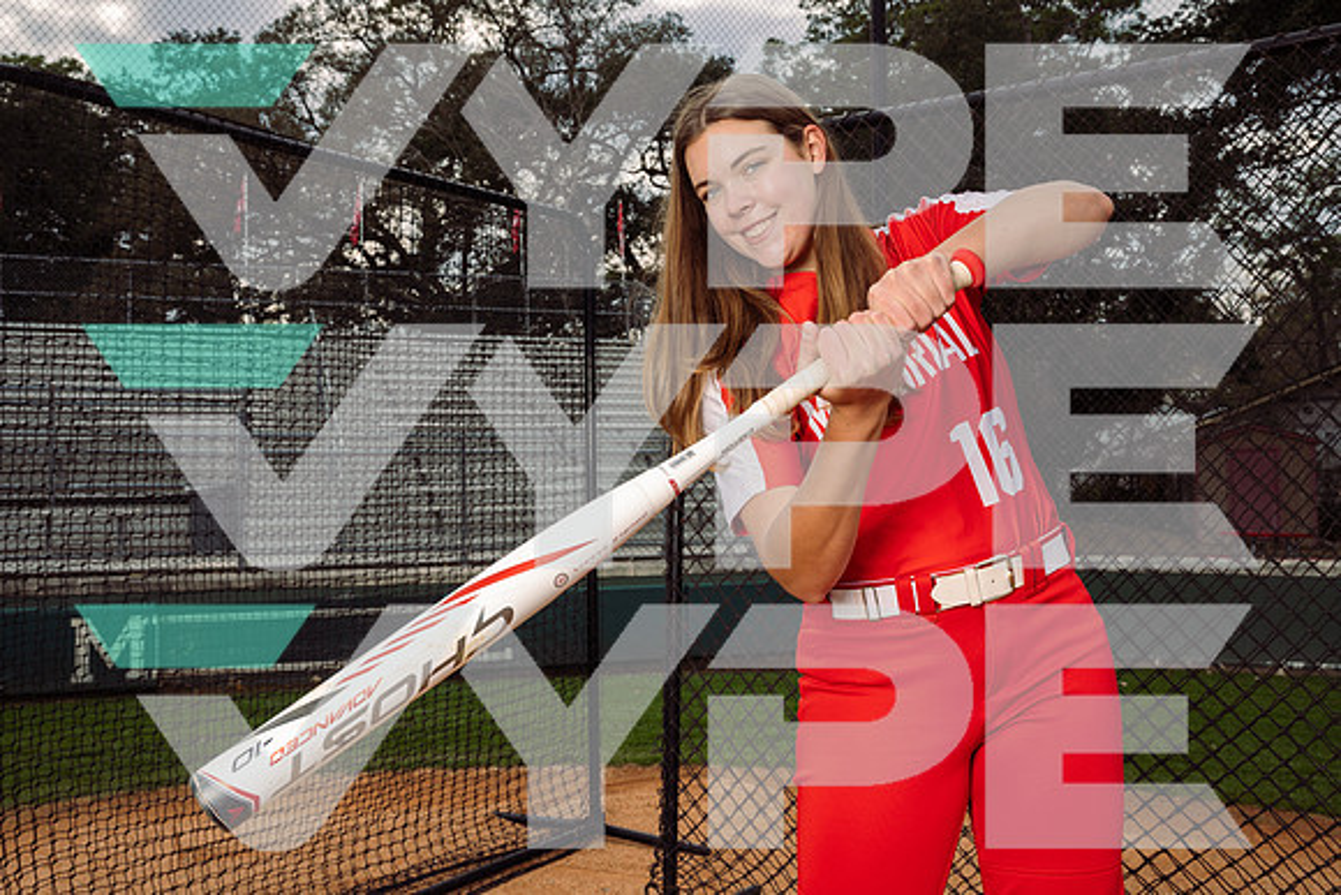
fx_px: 1229
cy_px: 448
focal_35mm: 33
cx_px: 670
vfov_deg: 40.0
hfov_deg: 57.2
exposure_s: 1/160
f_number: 9
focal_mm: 33
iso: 125
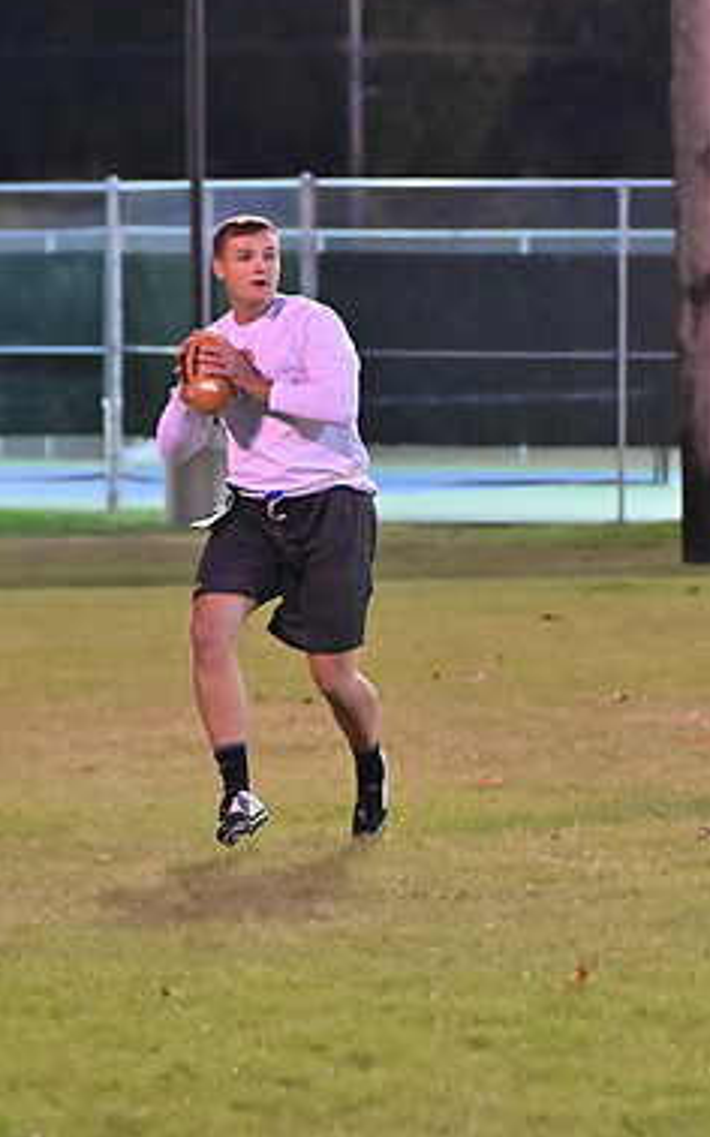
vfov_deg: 6.6
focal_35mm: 316
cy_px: 567
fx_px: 9791
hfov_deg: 4.2
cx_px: 340
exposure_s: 1/400
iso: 6400
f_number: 4
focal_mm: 135
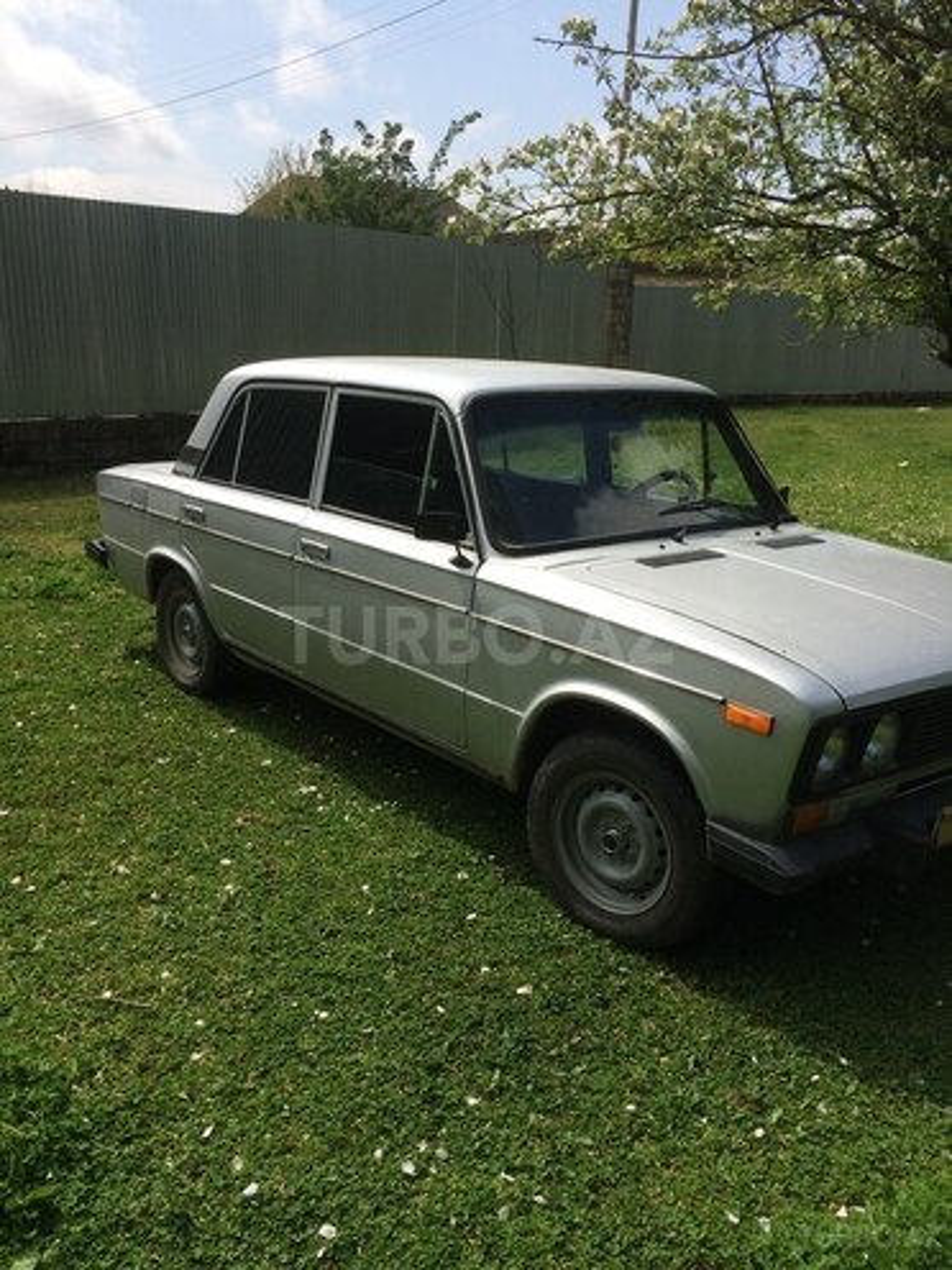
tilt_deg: -17.0
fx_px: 1063
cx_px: 476
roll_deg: -1.0
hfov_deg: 48.2
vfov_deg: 61.7
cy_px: 635
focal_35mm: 29
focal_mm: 4.15
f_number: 2.2
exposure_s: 1/2160
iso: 32
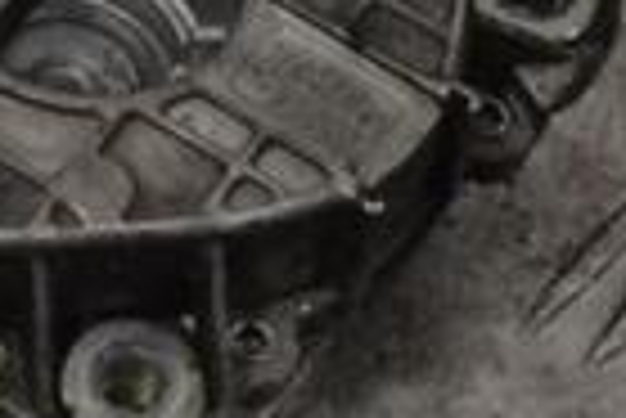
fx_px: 4508
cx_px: -635
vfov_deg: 5.3
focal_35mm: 259
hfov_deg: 7.6
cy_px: -121
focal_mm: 40
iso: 3200
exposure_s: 1/400
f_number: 10
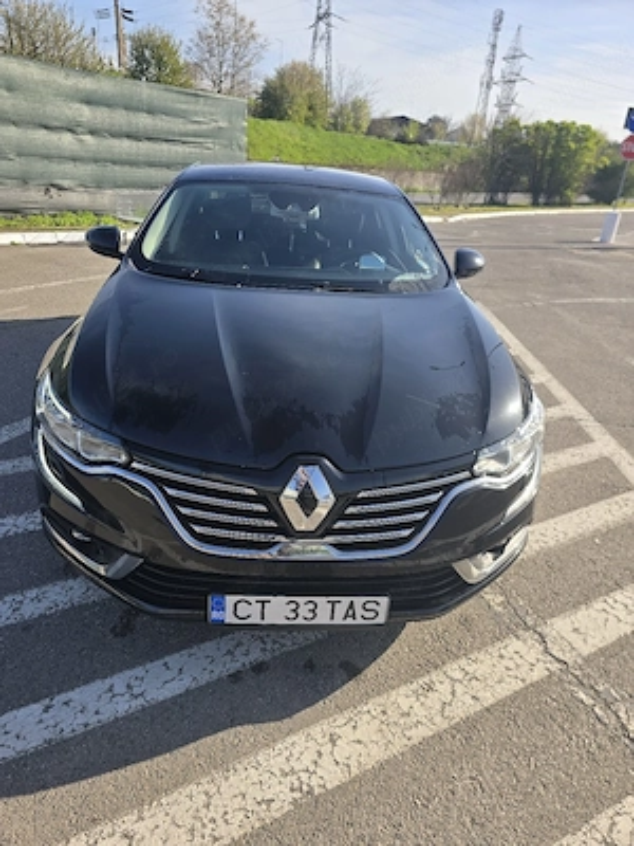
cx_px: 317
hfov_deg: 58.9
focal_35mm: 23
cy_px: 423
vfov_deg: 73.9
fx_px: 562
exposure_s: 1/625
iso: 12
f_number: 1.7
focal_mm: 6.3
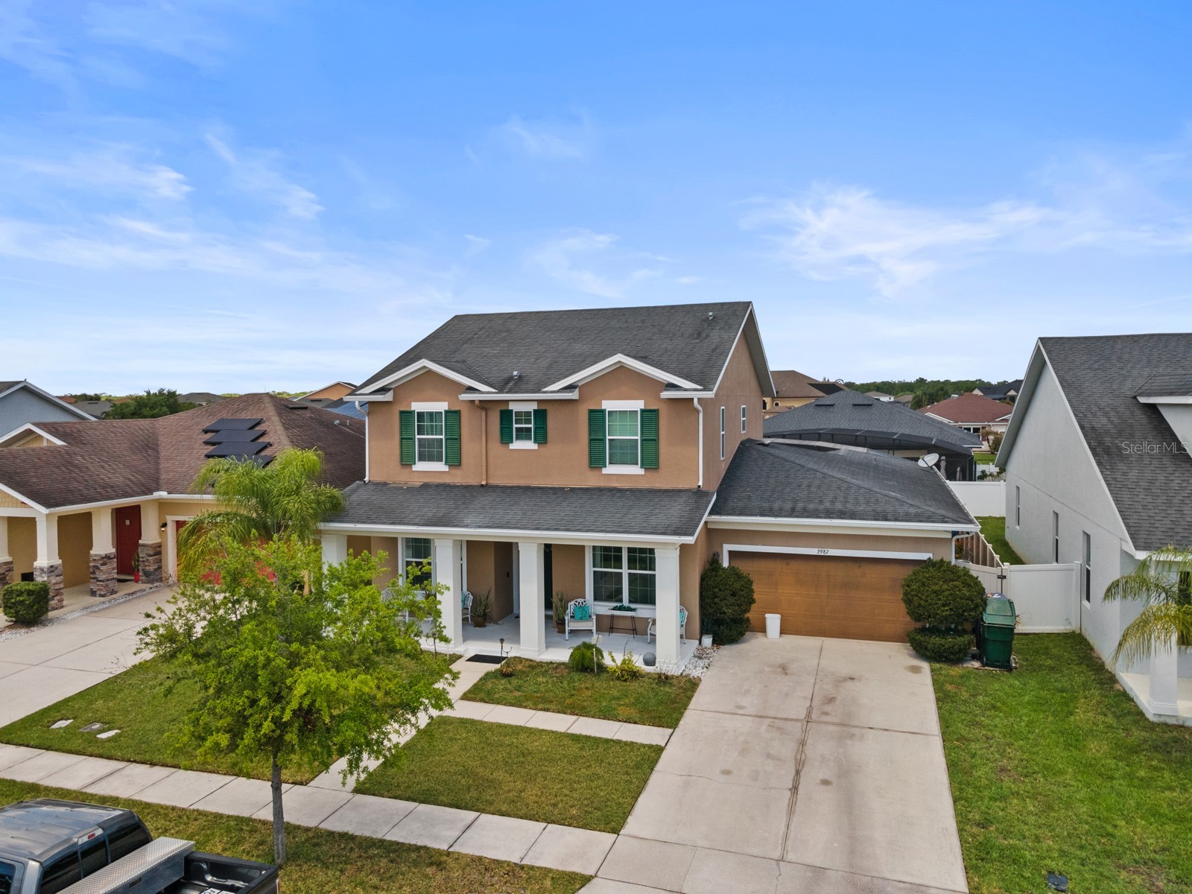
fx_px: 826
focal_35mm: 24
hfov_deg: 71.6
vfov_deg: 56.8
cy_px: 447
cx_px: 596
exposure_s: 1/40
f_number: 2.8
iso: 100
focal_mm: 4.5
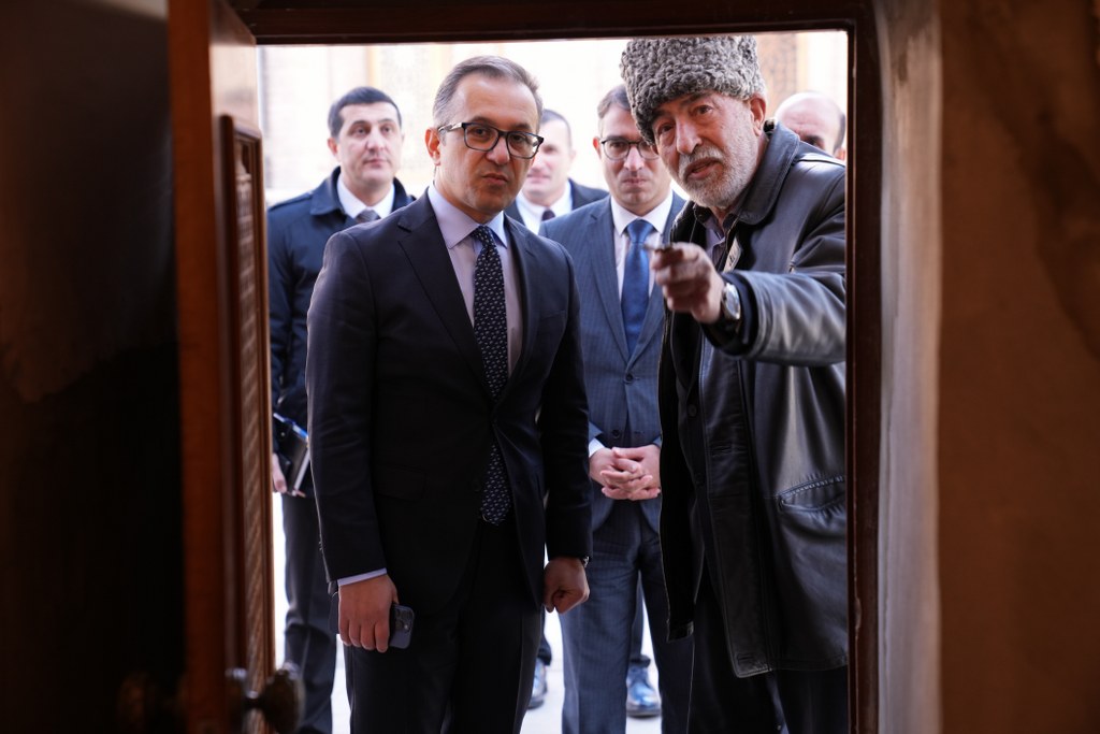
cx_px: 550
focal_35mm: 70
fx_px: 2139
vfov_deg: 19.5
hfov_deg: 28.8
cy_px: 367
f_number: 3.5
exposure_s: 1/100
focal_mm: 70
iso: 500
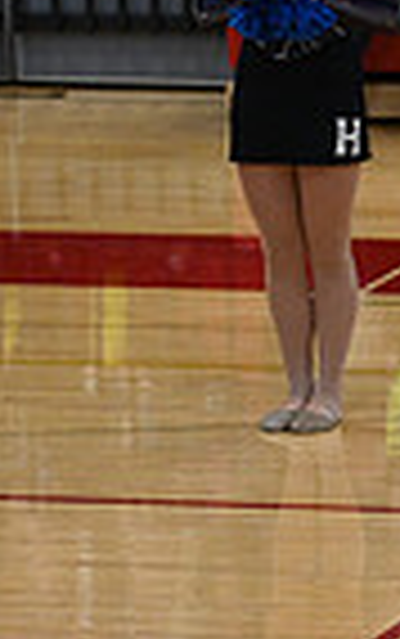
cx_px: 1258
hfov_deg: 2.4
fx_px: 9435
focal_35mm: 542
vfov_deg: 3.9
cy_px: 295
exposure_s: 1/400
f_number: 4
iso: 4000
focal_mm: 130
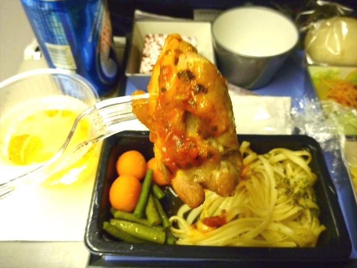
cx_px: 178
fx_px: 289
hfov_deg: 63.4
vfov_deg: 49.7
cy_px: 134
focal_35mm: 28
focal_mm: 4.9
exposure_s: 1/10
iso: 400
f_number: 3.3
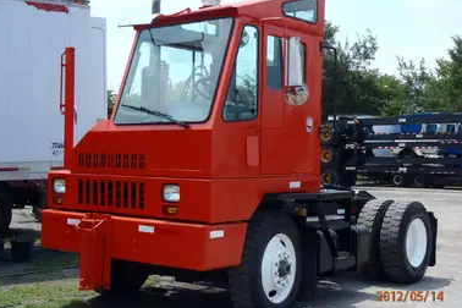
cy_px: 152
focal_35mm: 54
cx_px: 229
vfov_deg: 25.1
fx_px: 693
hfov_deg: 36.9
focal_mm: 8.8
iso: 125
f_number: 14
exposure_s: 1/80
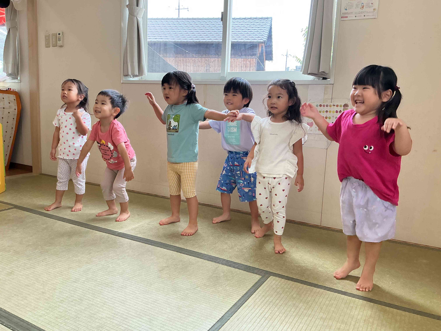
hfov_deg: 61.7
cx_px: 220
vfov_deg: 48.2
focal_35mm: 29
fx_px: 369
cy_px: 166
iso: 32
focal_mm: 3
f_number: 1.8
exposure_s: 1/125
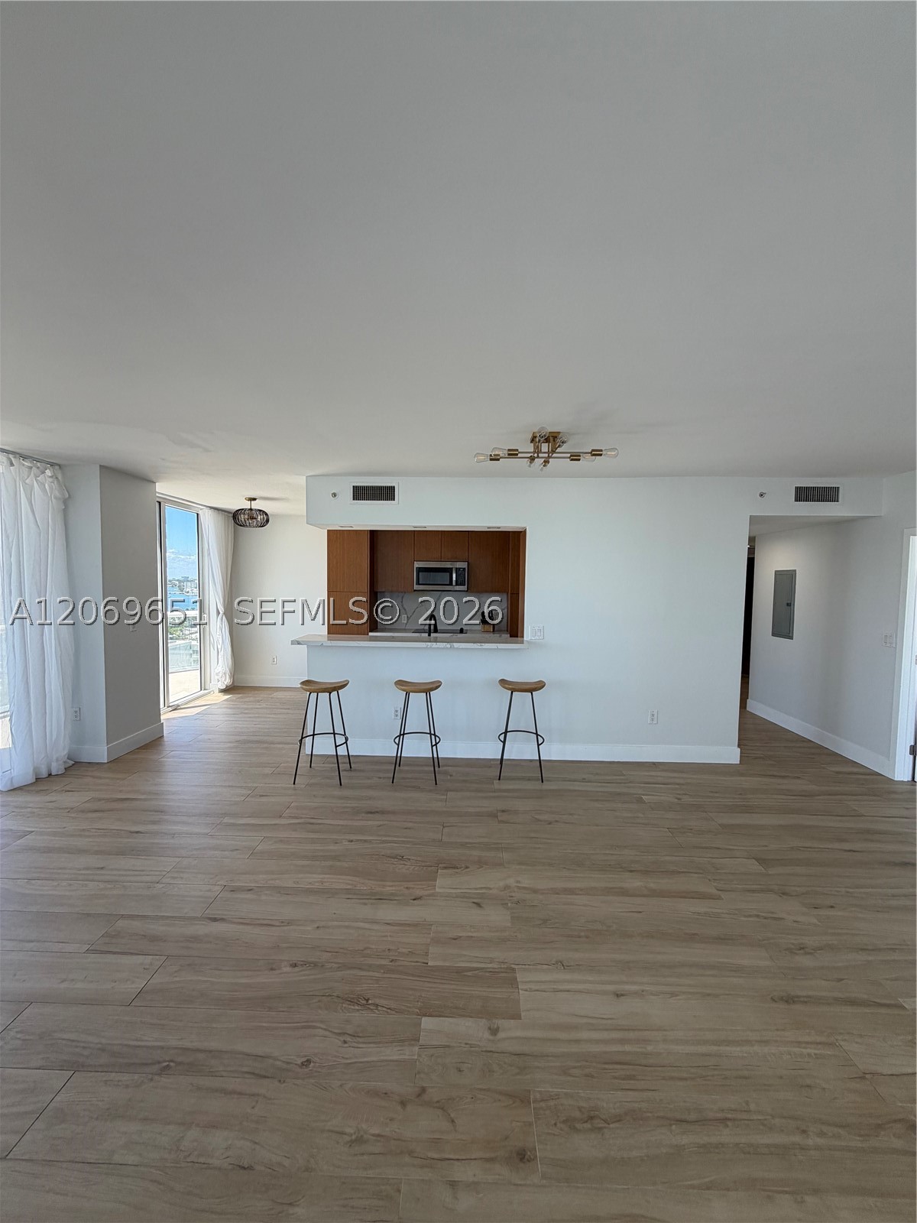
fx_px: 494
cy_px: 612
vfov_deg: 102.1
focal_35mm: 14
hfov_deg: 85.7
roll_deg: -0.8
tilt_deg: -2.3
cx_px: 458
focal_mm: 2.22
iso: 50
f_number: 2.2
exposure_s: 1/124
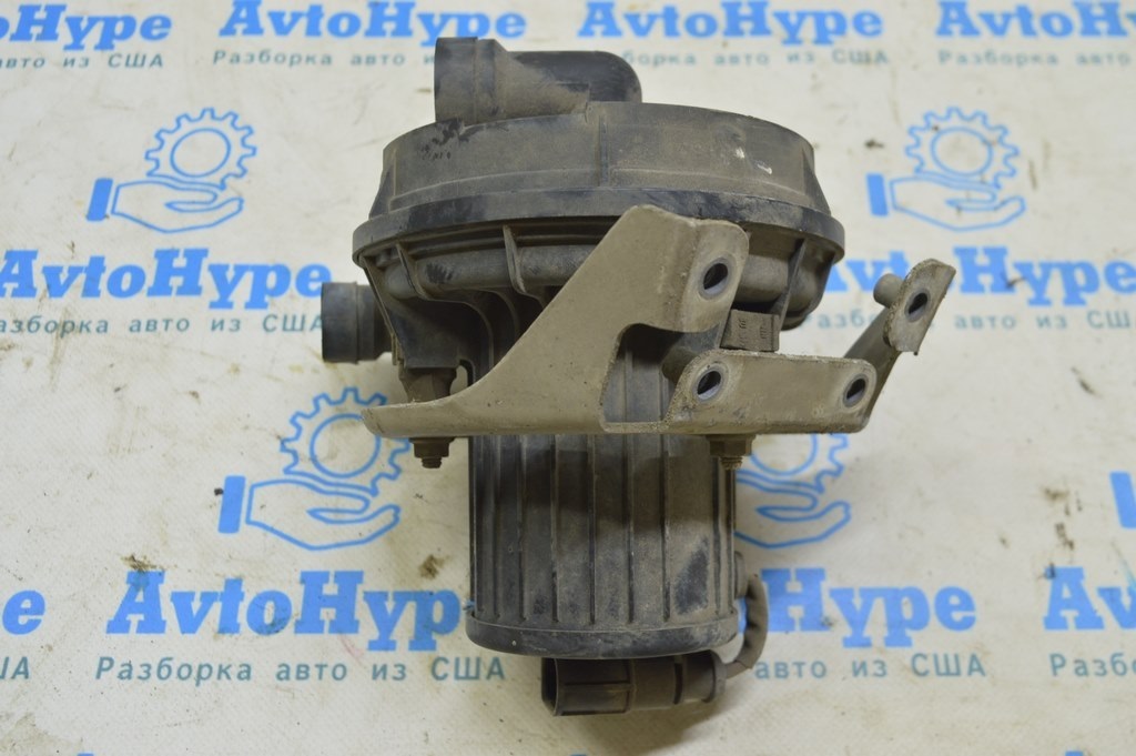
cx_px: 568
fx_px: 1182
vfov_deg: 35.4
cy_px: 378
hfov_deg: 51.3
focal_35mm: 38
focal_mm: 25
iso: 400
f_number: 5.6
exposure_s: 1/20
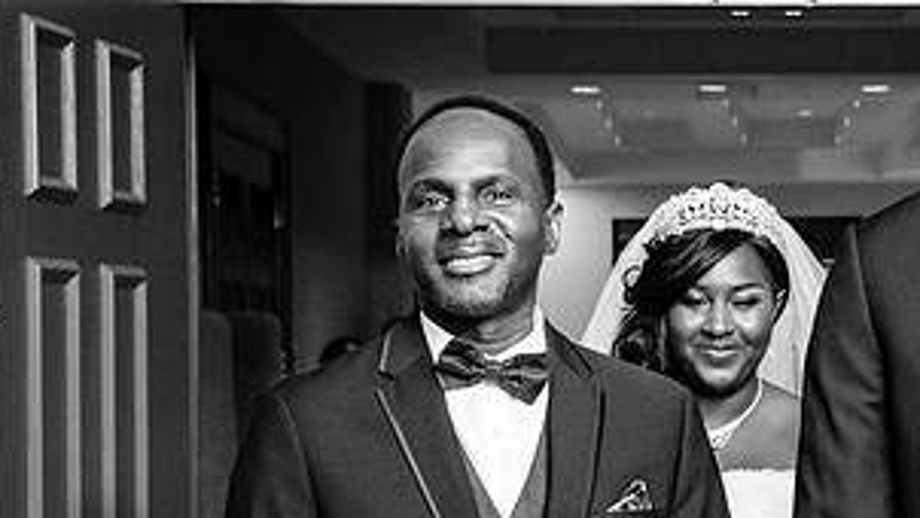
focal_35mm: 116
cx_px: 895
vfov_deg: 10.4
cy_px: 350
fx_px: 2830
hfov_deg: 18.1
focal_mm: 50
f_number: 7.1
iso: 2000
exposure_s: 1/200
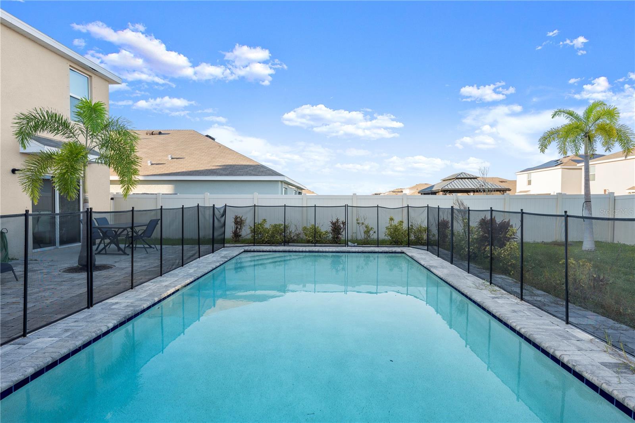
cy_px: 212
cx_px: 318
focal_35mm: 20
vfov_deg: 63.2
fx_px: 344
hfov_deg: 85.4
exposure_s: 1/40
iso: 100
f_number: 8
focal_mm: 19.5
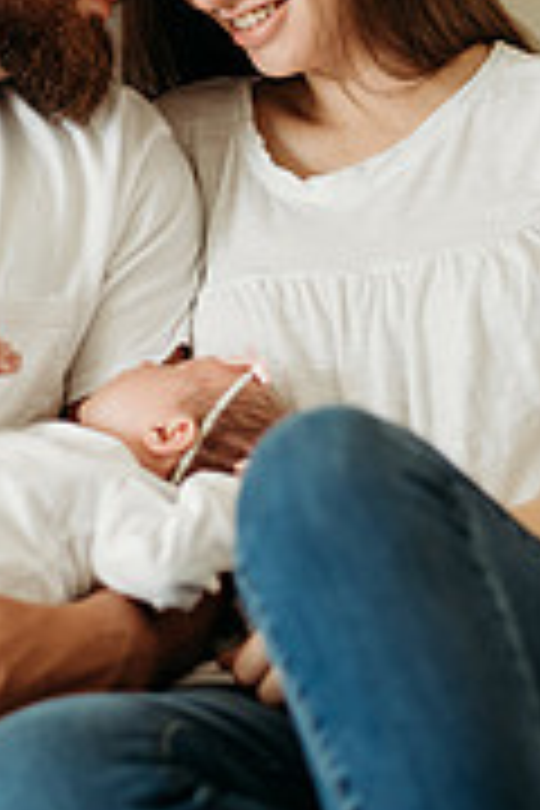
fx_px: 2812
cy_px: 144
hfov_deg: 10.9
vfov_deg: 16.3
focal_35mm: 125
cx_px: 112
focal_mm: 50
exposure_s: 1/250
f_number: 2
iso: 800
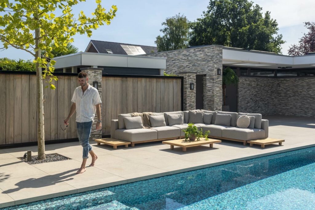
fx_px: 350
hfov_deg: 48.5
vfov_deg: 33.4
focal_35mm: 40
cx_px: 158
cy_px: 105
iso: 200
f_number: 4.5
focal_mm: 40
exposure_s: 1/500
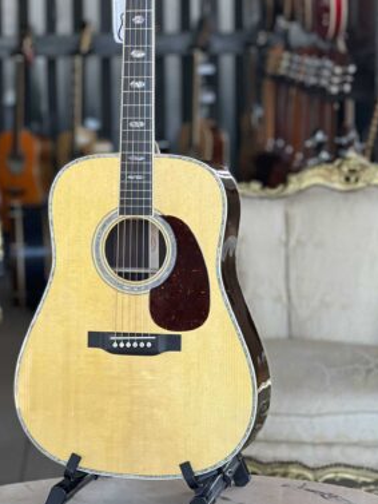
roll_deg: +1.1
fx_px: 1586
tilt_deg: -4.2
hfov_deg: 13.6
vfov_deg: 18.0
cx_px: 150
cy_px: 153
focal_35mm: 109
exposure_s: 1/121
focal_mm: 9
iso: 160
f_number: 2.8
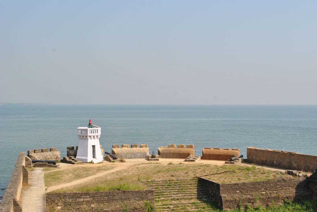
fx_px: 502
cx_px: 158
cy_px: 106
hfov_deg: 35.0
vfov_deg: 23.8
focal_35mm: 57
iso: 100
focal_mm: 38
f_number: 10
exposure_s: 1/250
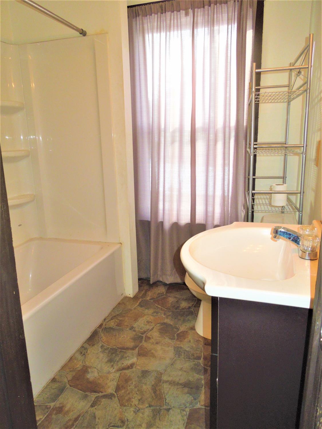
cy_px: 214
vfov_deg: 69.4
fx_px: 310
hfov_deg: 54.9
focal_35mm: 25
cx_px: 161
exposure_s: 1/40
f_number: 3.3
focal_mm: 4.5
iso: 280
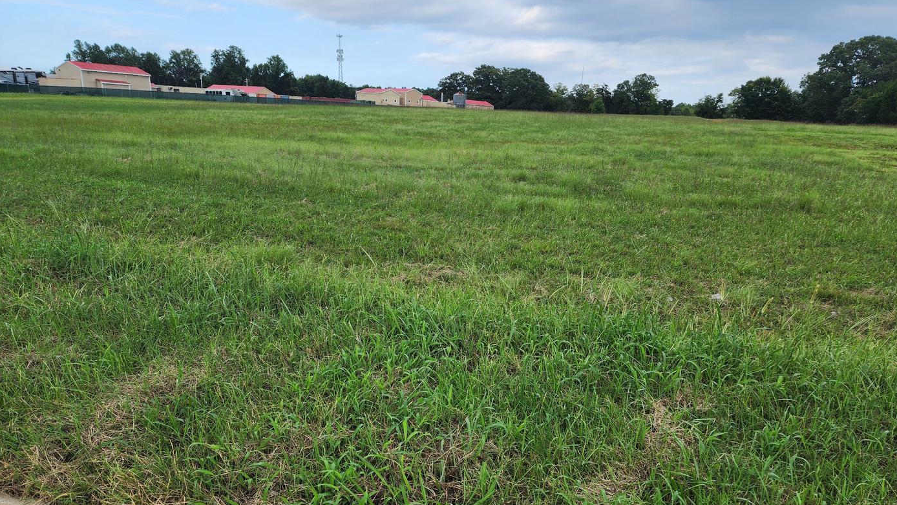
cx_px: 454
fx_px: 618
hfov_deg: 71.9
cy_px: 301
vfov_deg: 44.2
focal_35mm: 26
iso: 12
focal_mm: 6.4
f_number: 1.8
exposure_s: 1/426
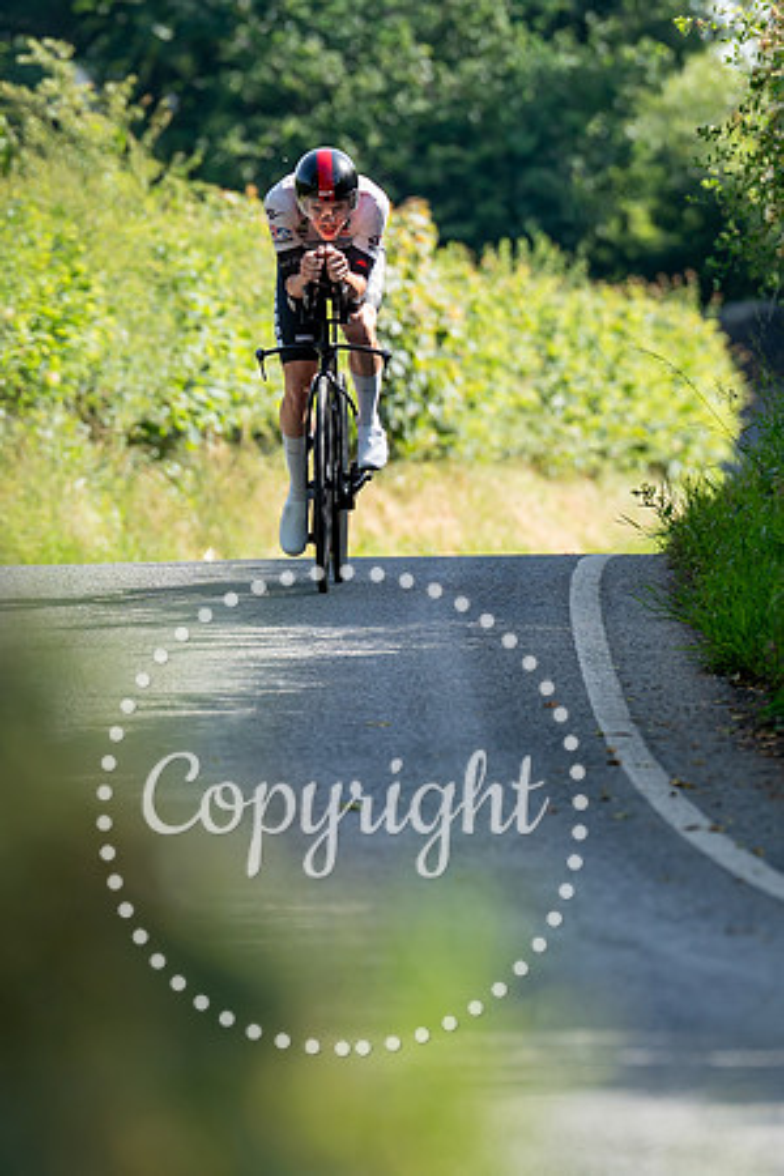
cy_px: 423
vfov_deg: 4.2
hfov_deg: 2.8
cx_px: 336
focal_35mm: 491
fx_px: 16028
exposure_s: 1/1000
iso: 320
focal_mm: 200
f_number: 3.5
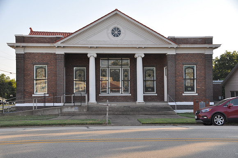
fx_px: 307
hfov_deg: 42.4
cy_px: 79
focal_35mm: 46
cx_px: 119
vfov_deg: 28.9
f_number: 7.1
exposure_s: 1/200
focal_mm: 31
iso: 200
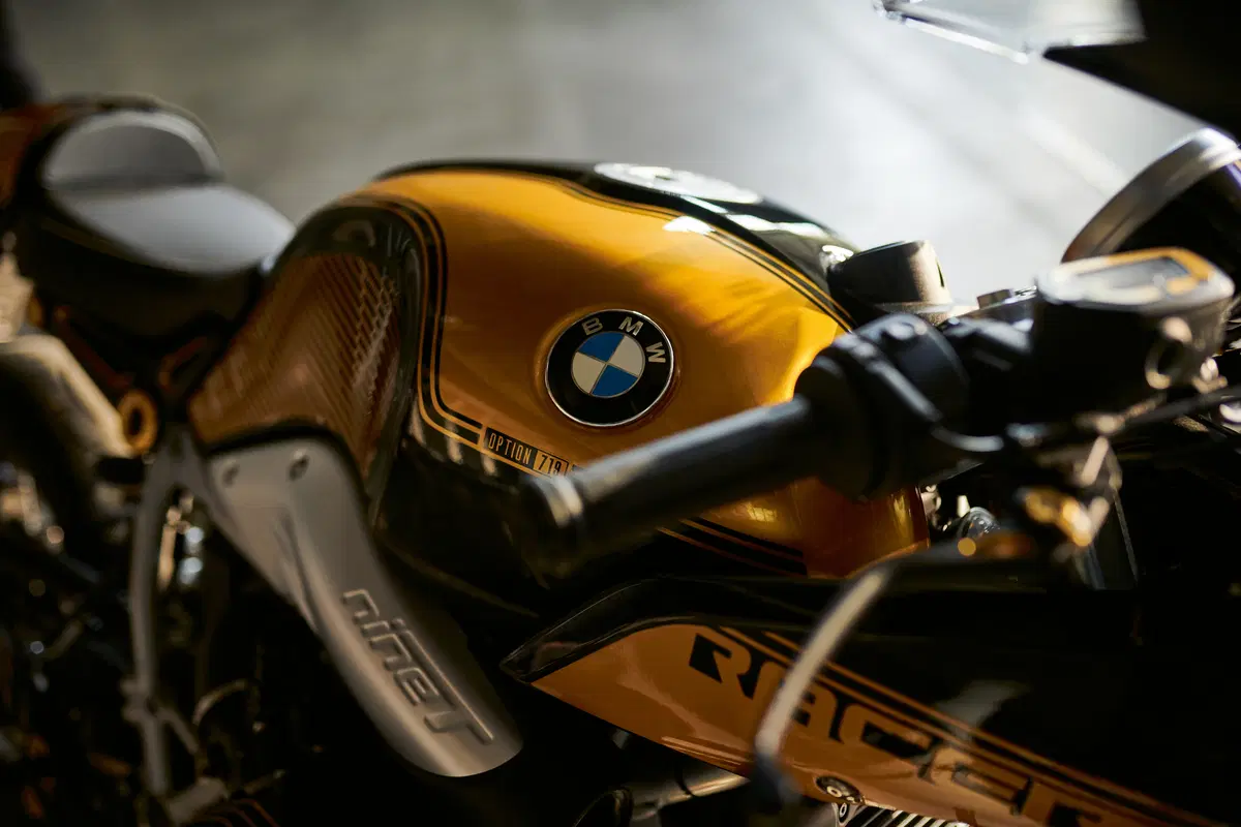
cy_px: 414
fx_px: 1206
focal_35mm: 35
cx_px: 620
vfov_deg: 37.9
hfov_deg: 54.4
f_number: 2.2
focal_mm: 35
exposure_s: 1/200
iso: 640
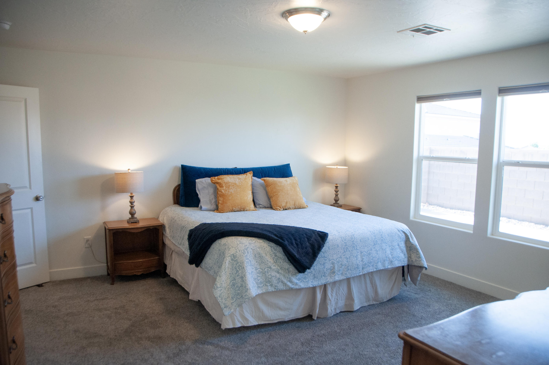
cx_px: 274
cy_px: 182
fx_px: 411
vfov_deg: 47.8
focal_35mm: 27
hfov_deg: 67.4
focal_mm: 18
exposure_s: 1/250
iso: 800
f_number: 3.5
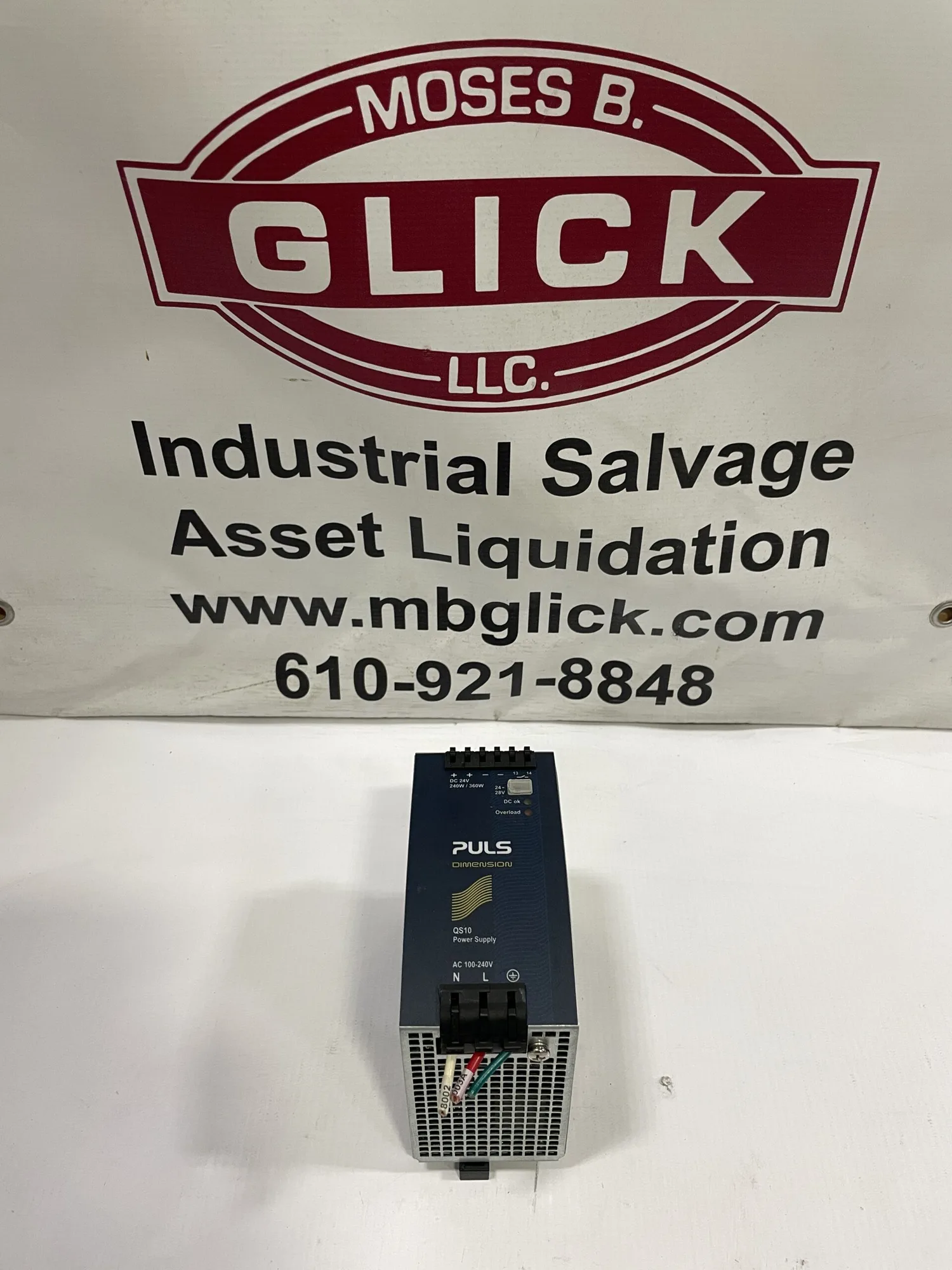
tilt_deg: -41.8
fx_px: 953
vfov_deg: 67.3
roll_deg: -1.1
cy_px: 635
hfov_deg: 53.1
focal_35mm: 26
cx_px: 476
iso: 100
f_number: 1.6
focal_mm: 4.2
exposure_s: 1/60
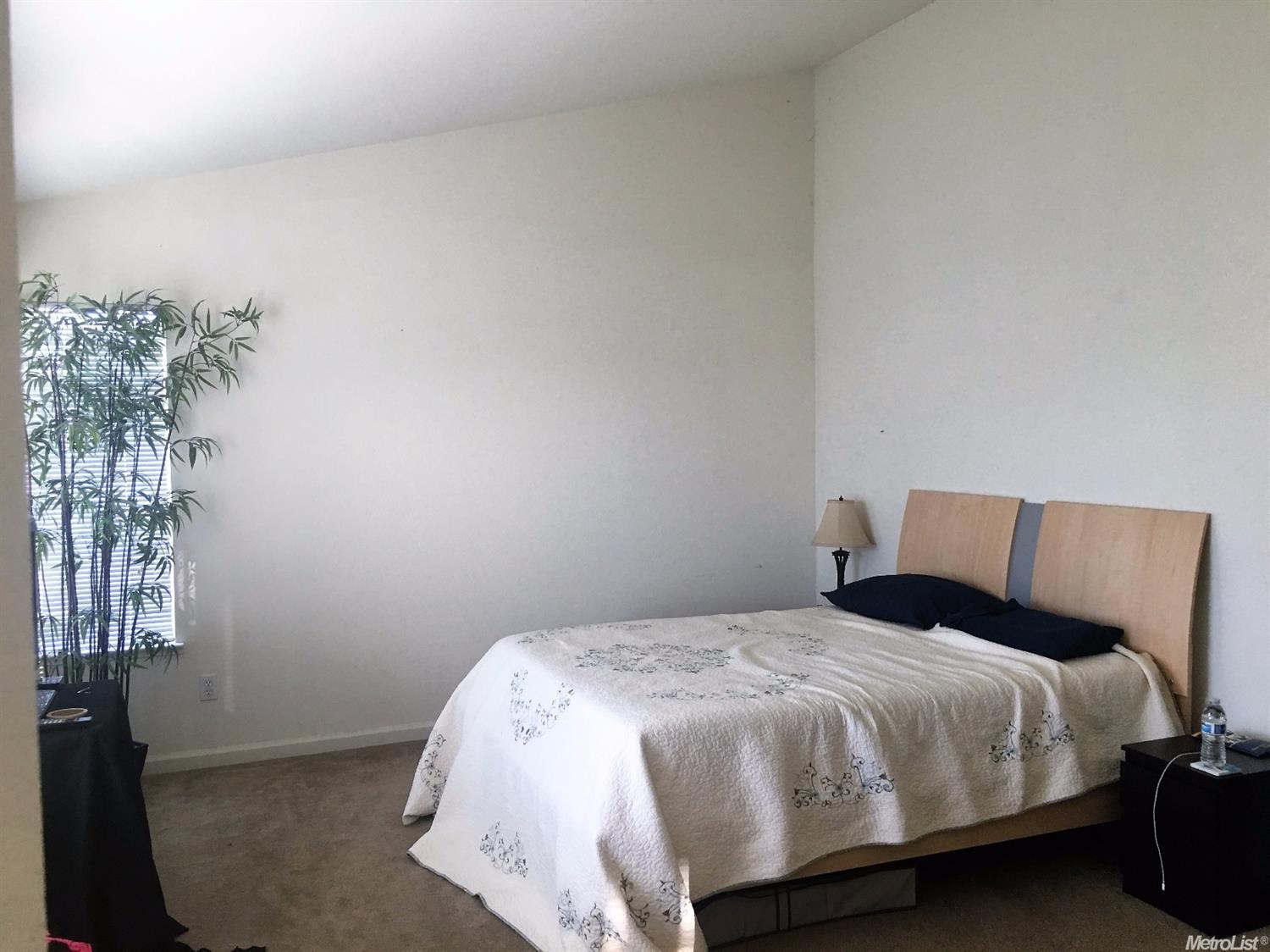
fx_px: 1064
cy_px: 476
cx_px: 635
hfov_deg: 61.7
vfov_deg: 48.2
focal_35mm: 29
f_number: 2.2
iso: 40
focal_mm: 4.15
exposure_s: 1/30
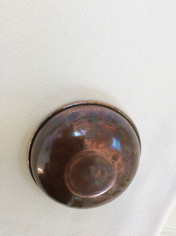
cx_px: 88
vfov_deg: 56.9
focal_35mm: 32
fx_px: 218
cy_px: 118
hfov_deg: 44.1
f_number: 2.4
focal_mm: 3.3
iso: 50
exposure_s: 1/100
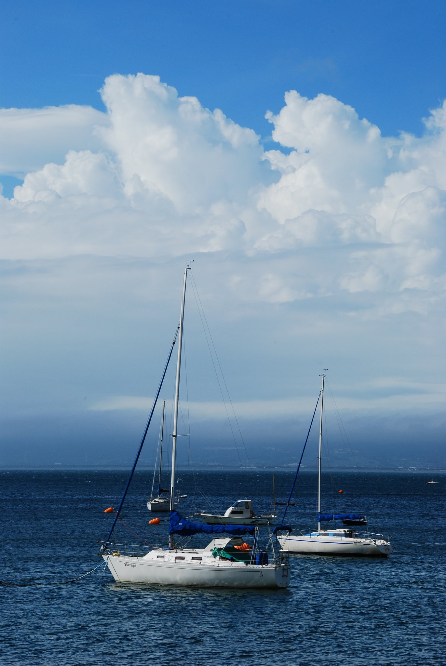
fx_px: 2084
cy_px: 333
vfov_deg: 18.2
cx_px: 223
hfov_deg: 12.2
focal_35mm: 112
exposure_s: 1/90
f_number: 22
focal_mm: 75
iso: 100
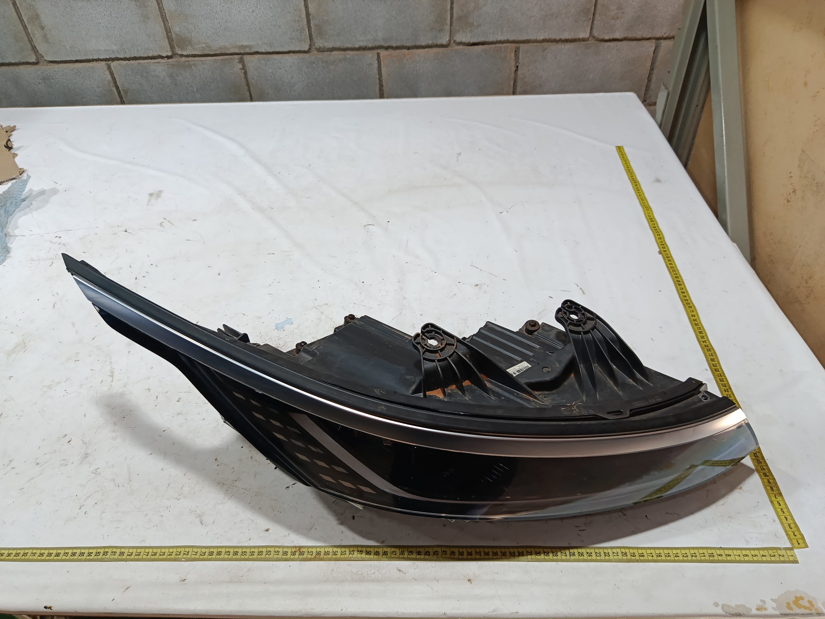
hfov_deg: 71.6
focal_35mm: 24
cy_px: 310
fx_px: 572
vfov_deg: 56.8
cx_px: 412
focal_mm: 5.24
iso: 170
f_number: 1.7
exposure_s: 1/120
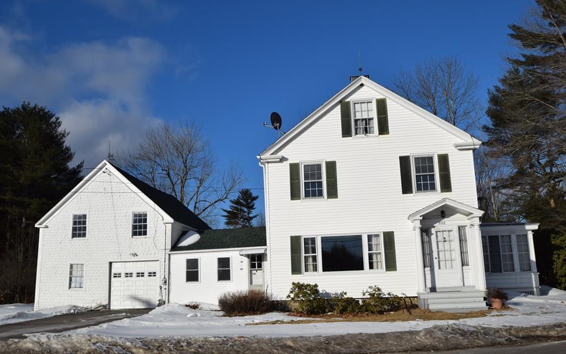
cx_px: 282
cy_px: 169
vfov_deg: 37.3
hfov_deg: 56.7
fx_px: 524
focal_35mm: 34
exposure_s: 1/500
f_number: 11
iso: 200
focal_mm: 22
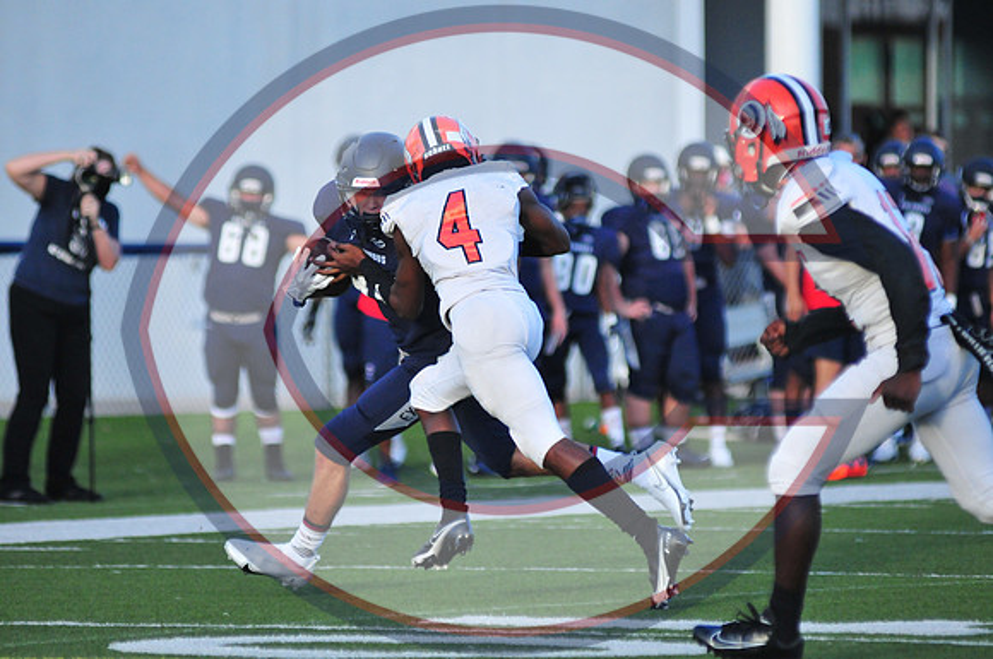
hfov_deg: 6.9
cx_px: 496
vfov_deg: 4.6
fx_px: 8263
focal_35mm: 300
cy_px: 330
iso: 1600
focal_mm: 200
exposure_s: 1/5000
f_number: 2.8
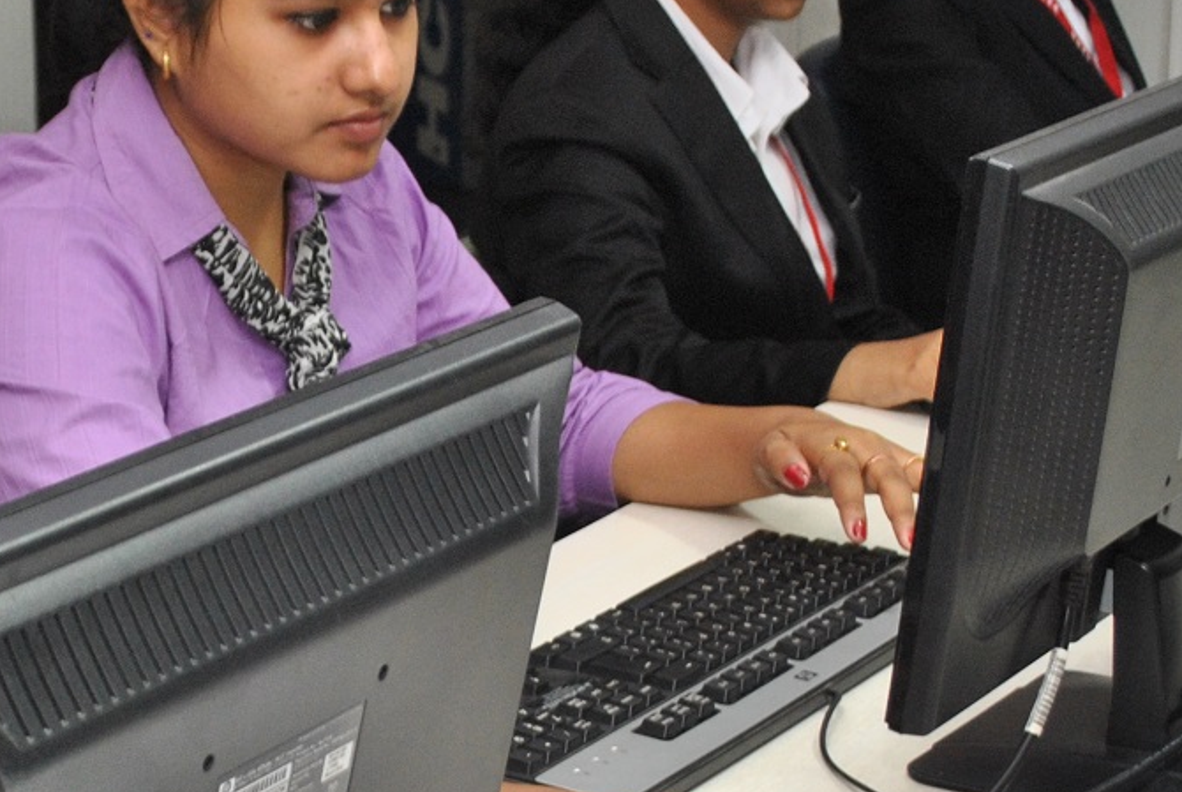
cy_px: 297
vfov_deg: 13.5
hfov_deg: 19.7
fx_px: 3354
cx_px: 191
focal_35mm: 102
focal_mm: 24
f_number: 5
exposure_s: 1/30
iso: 400
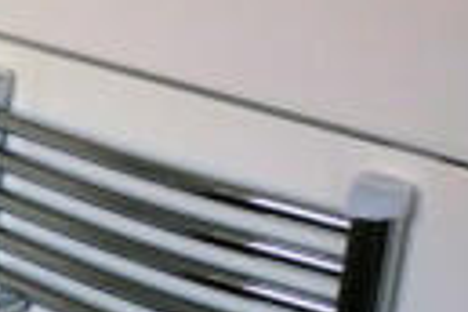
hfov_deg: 13.2
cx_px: -441
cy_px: 49
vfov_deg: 10.0
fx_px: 1768
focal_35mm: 136
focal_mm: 5.2
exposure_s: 1/60
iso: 80
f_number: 3.3
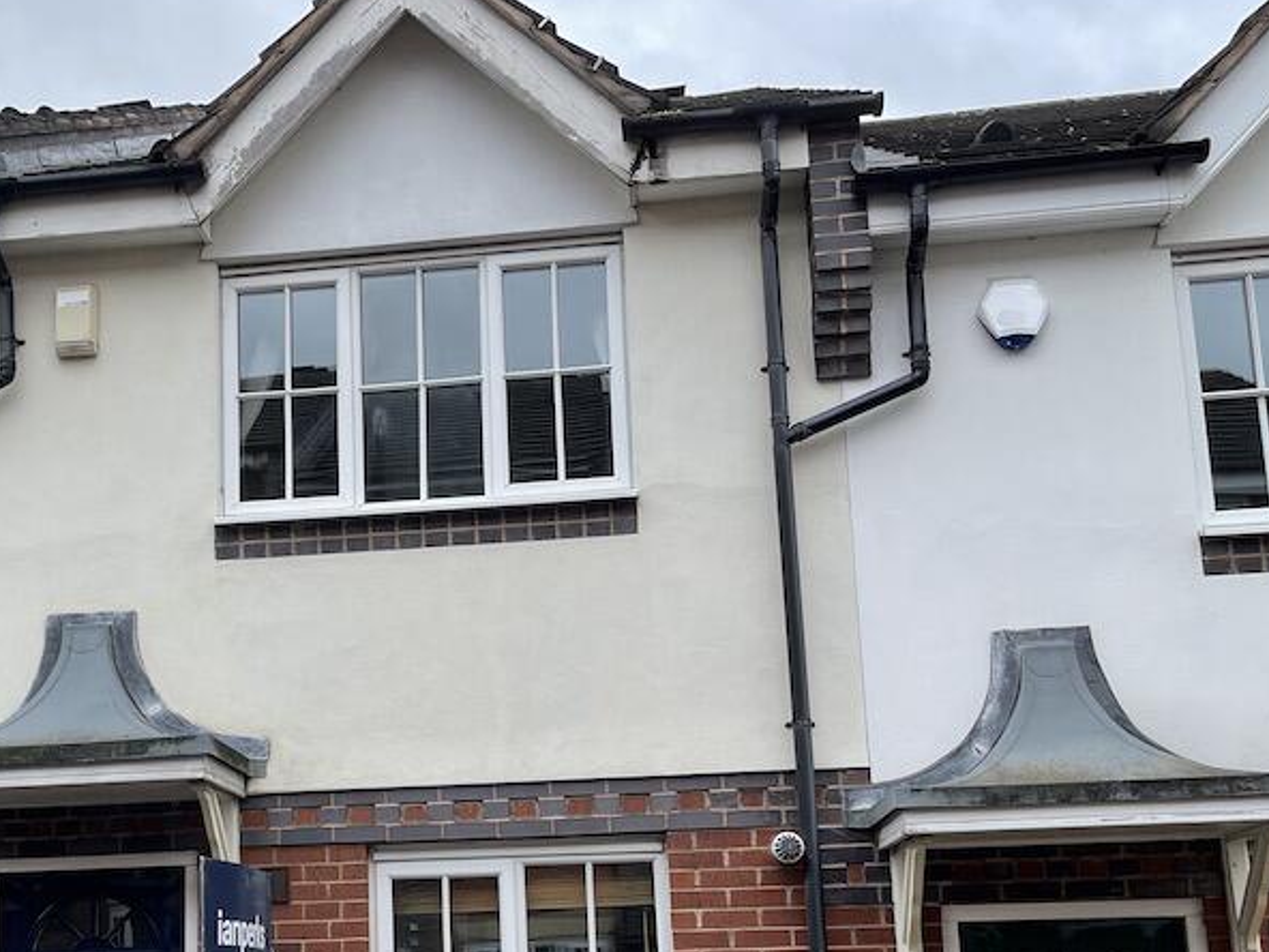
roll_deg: +0.8
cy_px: 690
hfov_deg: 41.4
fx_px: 1650
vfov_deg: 31.7
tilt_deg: +11.2
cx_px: 403
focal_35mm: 45
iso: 32
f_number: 1.6
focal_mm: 5.1
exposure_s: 1/684
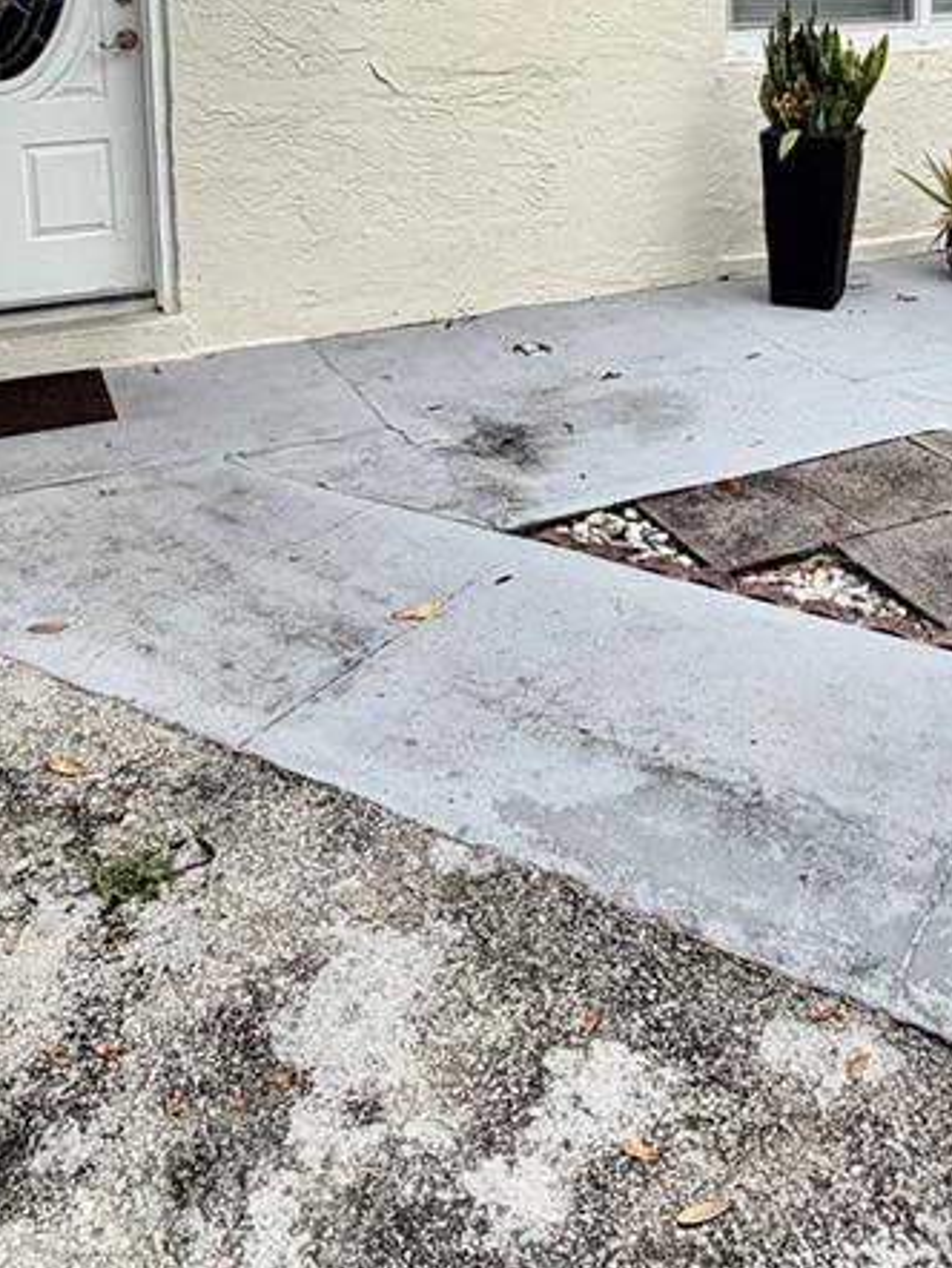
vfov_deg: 44.9
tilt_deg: -7.8
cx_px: 573
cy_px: 149
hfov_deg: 37.6
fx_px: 1392
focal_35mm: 38
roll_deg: +0.9
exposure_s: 1/770
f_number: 2.2
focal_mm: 2.22
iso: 32
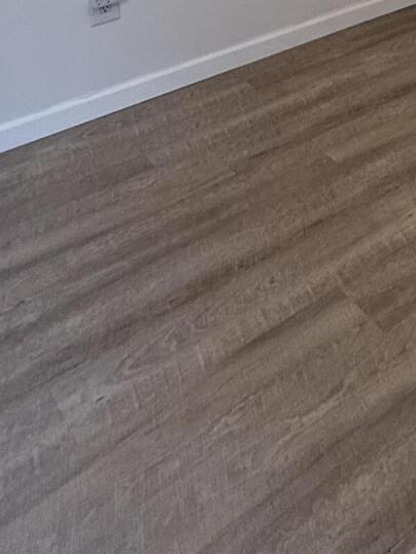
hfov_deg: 25.8
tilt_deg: -8.5
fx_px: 833
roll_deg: -2.3
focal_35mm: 52
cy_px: -206
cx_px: 466
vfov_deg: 28.5
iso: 200
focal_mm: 2.22
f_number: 2.2
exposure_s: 1/120
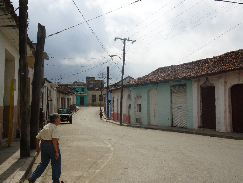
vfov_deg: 39.7
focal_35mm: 36
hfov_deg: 51.4
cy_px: 92
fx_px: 253
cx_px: 122
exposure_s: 1/1250
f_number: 4
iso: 80
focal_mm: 6.17
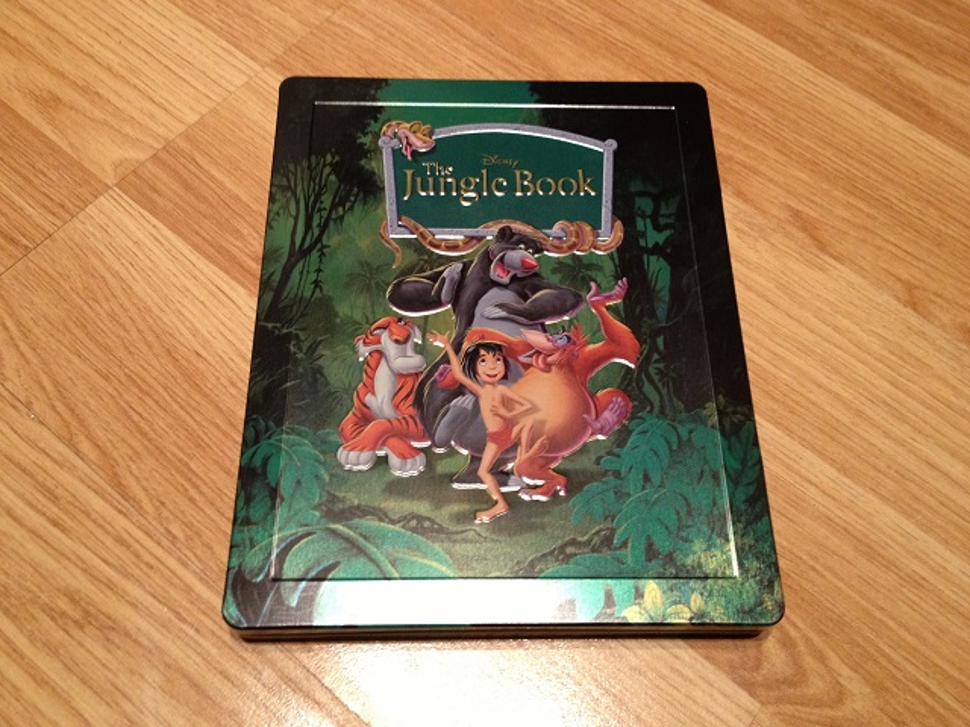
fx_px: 981
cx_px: 485
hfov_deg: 52.6
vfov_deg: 40.7
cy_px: 364
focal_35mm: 35
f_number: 2.4
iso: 200
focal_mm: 4.28
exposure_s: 1/20
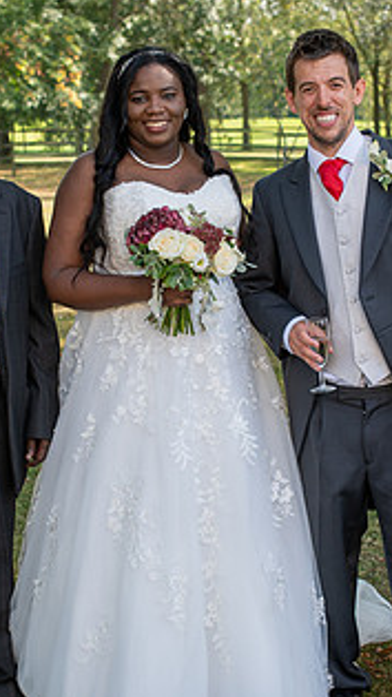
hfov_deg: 14.2
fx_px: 1572
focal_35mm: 85
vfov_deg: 25.0
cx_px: 214
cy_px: 331
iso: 100
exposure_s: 1/200
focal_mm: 35
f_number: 4
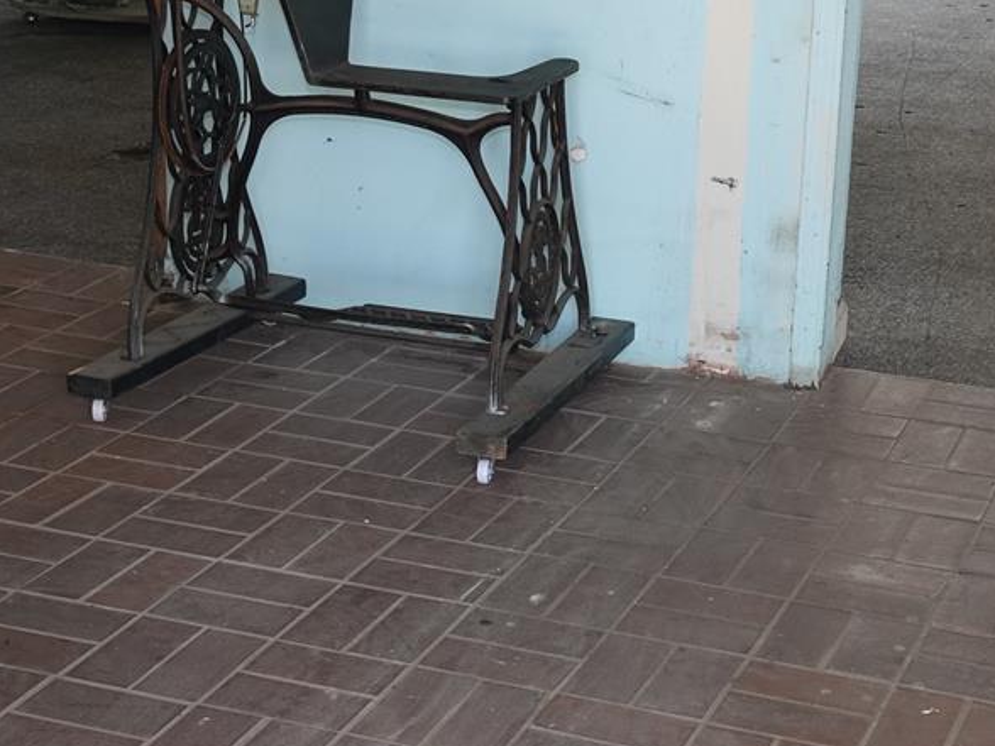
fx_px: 2070
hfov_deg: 26.8
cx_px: 689
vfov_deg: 20.4
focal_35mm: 72
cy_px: 428
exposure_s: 1/50
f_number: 3.2
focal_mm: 15.73
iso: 320
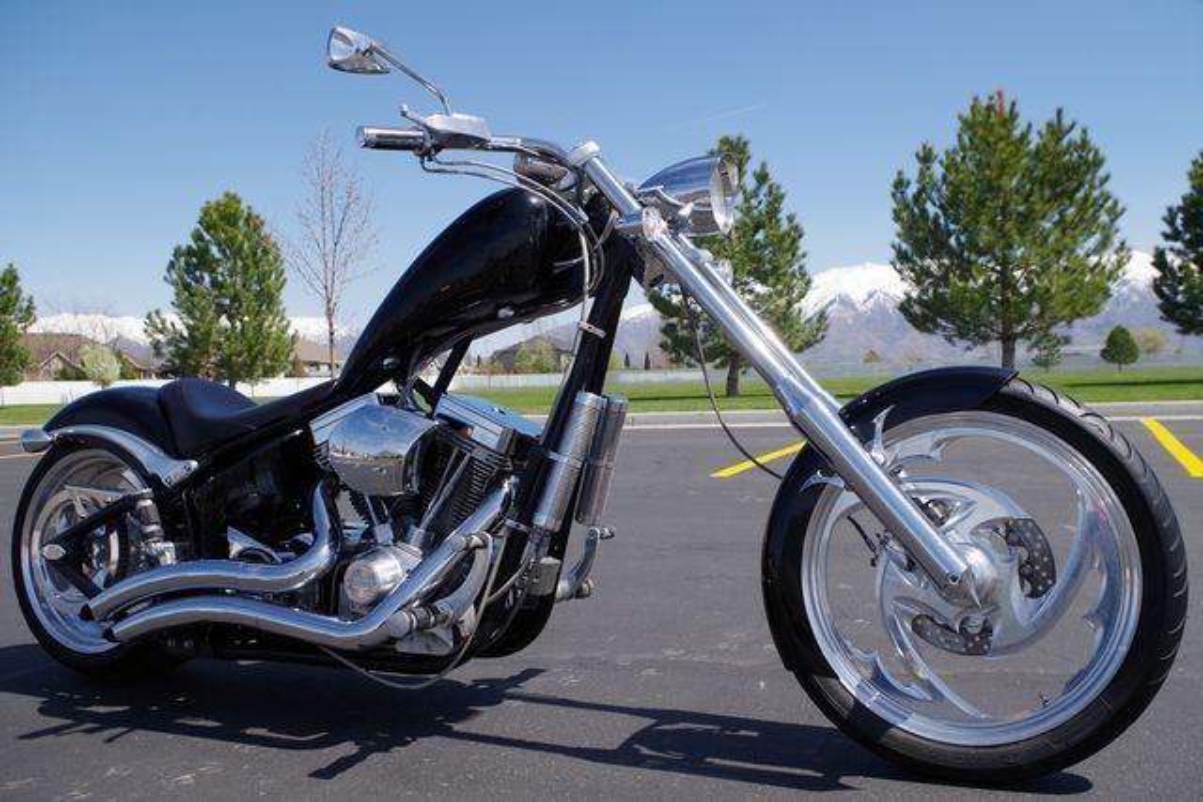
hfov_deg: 55.8
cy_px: 401
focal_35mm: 34
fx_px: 1136
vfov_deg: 38.9
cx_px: 602
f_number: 8
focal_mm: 23.13
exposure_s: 1/400
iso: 200
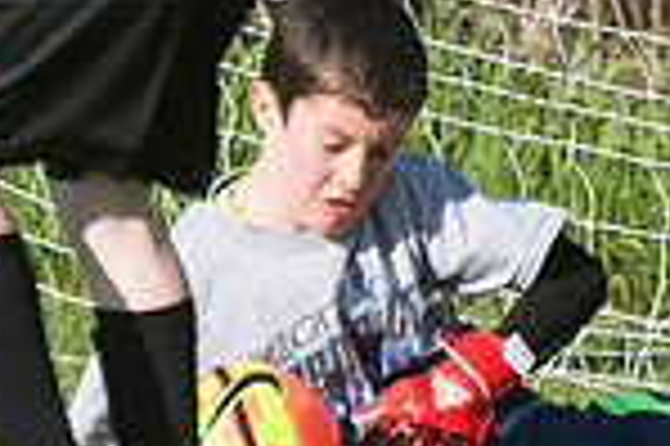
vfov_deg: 0.6
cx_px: 339
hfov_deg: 0.9
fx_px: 41345
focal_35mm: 2224
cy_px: 130
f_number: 7.1
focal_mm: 400
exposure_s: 1/2000
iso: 1000
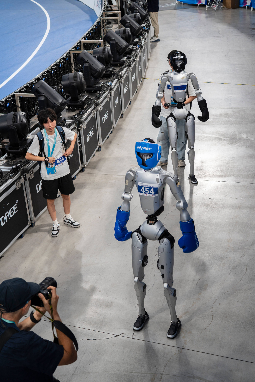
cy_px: 191
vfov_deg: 39.6
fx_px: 531
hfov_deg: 27.0
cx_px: 128
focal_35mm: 50
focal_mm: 50
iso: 500
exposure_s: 1/60
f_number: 4.5
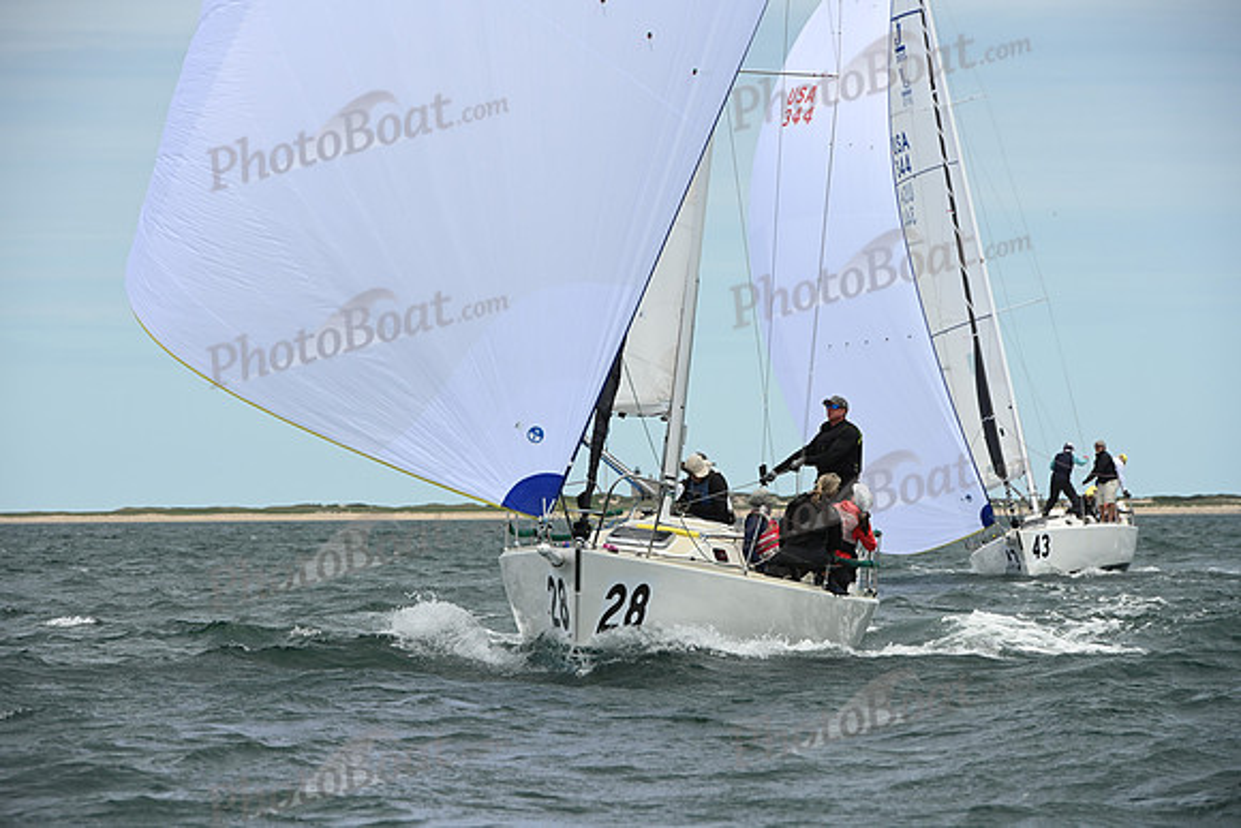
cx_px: 620
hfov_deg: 10.3
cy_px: 414
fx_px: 6896
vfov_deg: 6.9
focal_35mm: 200
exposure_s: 1/1000
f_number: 9
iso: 320
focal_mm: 200
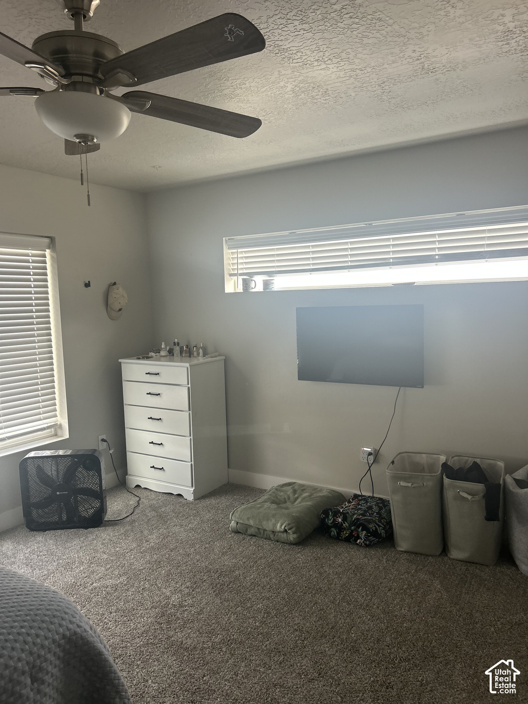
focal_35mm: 26
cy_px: 352
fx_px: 529
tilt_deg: -8.0
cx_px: 264
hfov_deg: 53.1
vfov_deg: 67.3
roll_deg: +0.8
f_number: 1.5
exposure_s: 1/60
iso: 80
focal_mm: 5.7
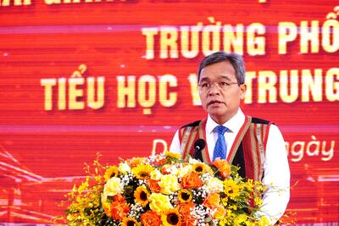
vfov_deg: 6.1
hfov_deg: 9.1
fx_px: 2134
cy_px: 113
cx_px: 170
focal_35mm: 226
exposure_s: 1/800
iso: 8000
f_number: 8
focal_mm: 151
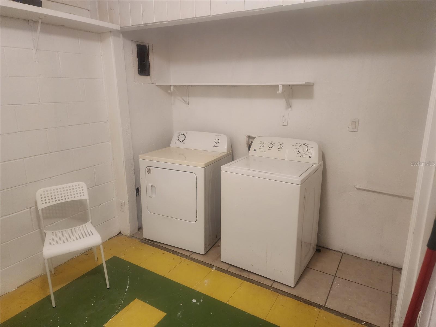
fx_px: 290
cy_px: 164
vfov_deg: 58.9
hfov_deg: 73.9
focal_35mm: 23
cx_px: 218
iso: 640
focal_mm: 6.4
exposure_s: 1/60
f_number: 1.8
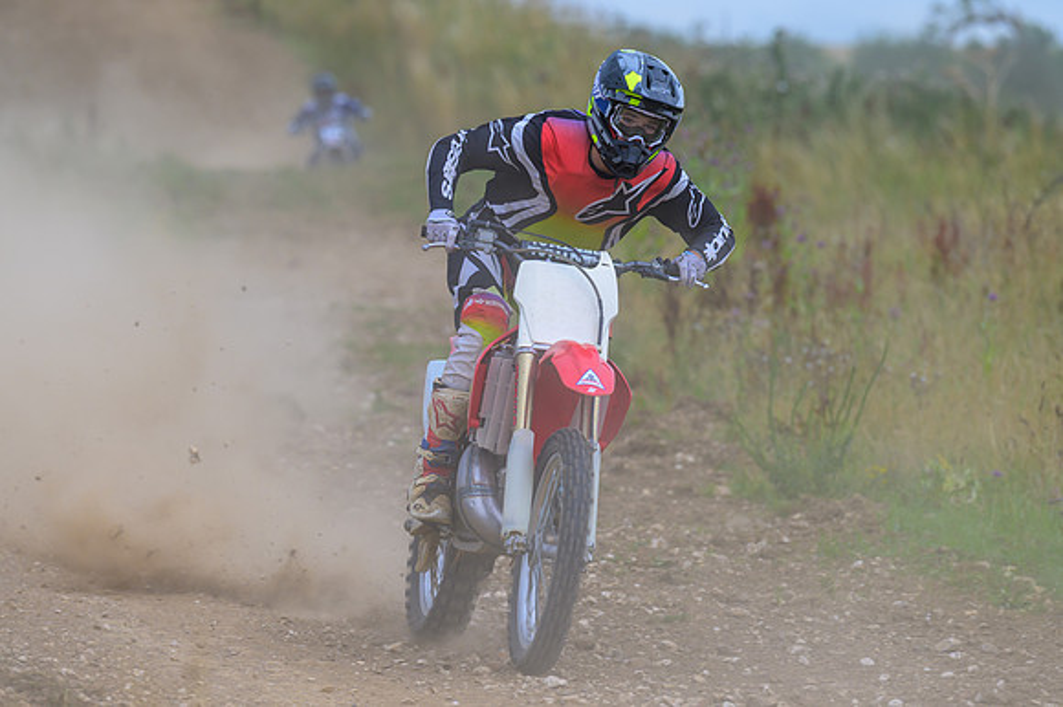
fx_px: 9646
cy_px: 354
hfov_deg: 6.3
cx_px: 484
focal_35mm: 327
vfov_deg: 4.2
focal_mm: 200
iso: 64
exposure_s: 1/400
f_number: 4
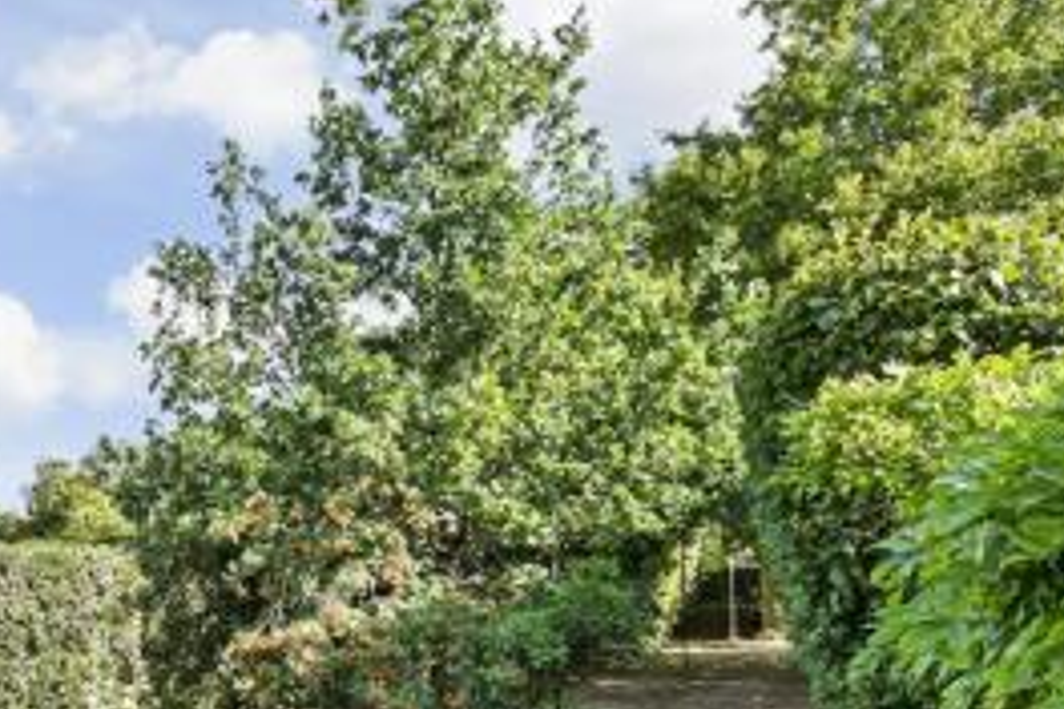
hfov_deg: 61.9
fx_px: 798
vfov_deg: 46.2
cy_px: 534
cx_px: 218
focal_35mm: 27
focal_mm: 10
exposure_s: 1/125
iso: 160
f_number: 8
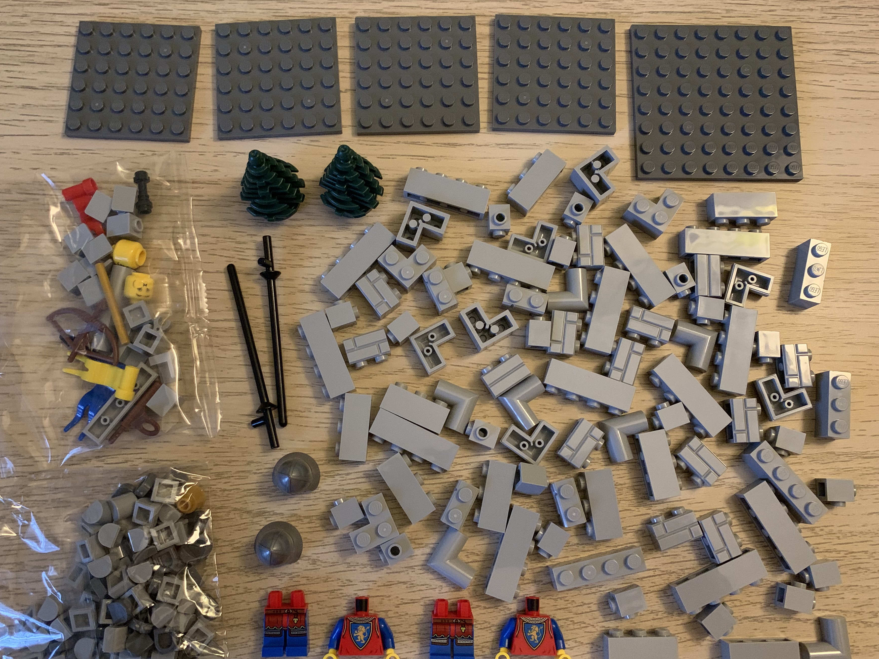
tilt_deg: -80.0
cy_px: 336
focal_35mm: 30
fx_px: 762
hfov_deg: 59.9
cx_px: 417
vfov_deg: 46.8
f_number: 1.8
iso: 500
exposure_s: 1/30
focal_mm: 4.25
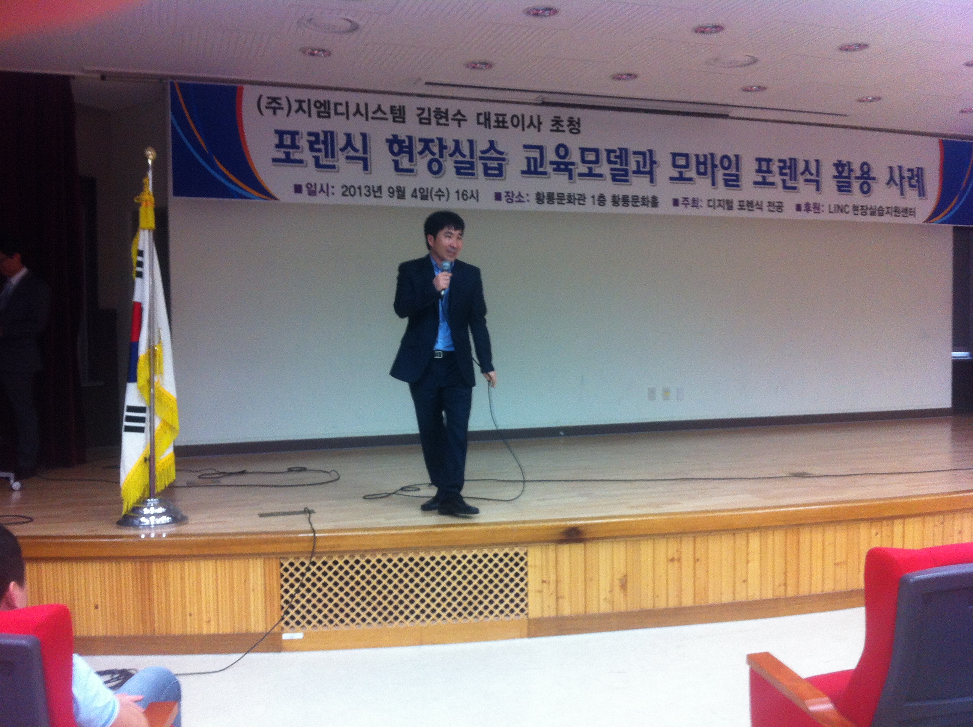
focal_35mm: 35
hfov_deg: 52.7
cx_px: 486
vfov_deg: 40.6
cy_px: 364
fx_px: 982
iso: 125
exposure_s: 1/15
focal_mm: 3.85
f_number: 2.8
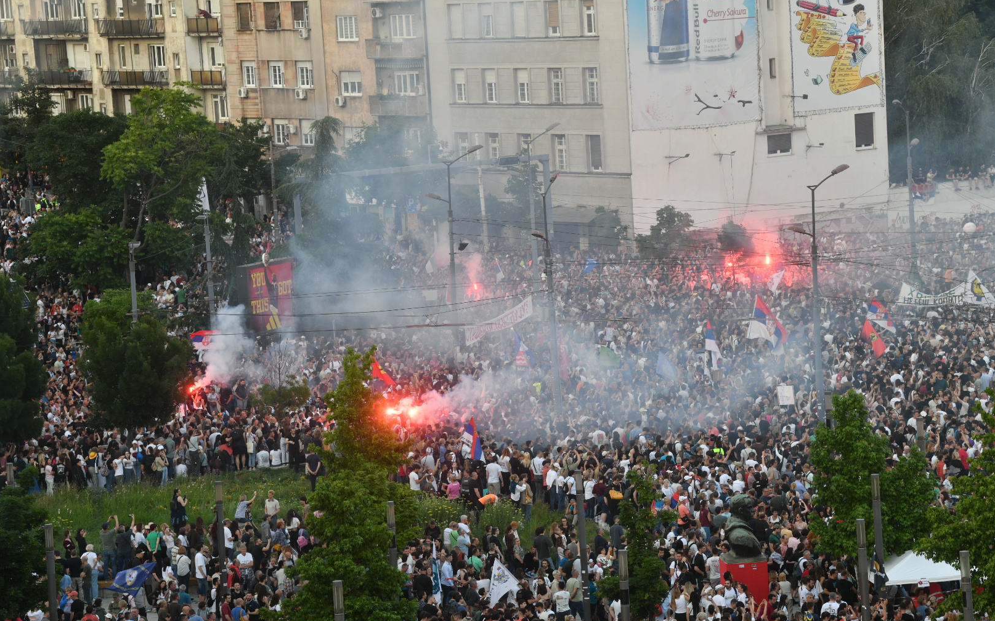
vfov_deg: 9.5
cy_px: 319
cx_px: 498
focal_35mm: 138
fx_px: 3742
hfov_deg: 15.1
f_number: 8
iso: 800
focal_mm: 135
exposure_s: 1/160
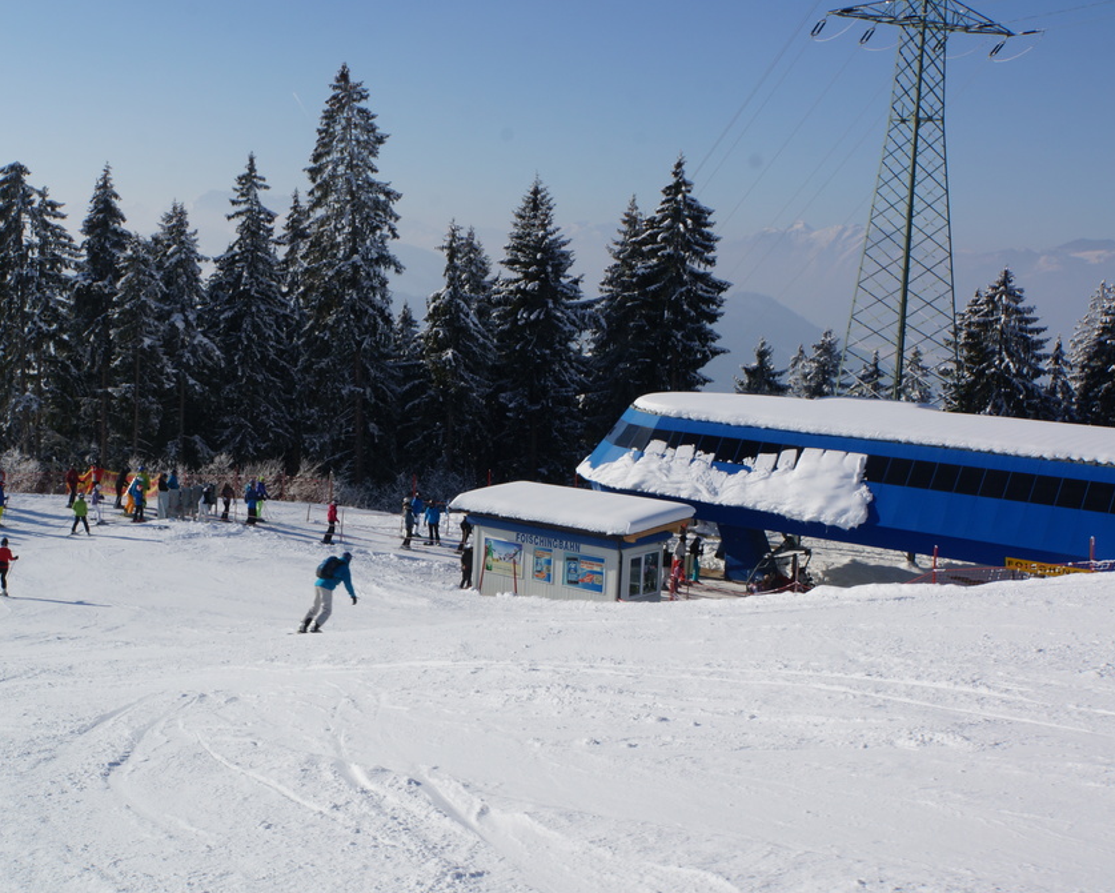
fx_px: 1572
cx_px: 485
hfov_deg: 39.0
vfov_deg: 31.7
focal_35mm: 48
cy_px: 441
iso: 100
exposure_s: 1/160
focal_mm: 27.7
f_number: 16
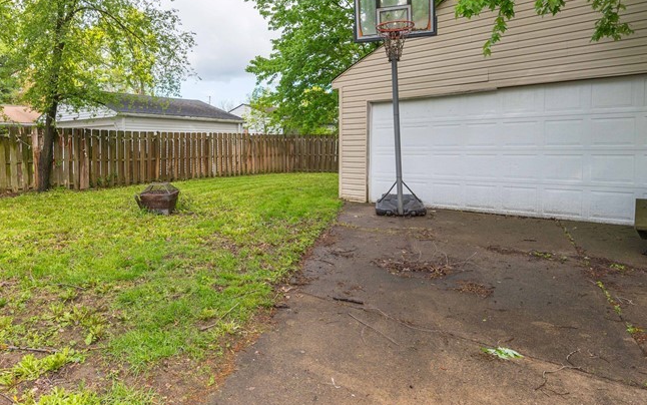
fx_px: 423
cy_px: 139
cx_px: 254
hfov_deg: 73.8
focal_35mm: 24
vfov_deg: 50.3
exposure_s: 1/400
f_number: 9
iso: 320
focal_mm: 14
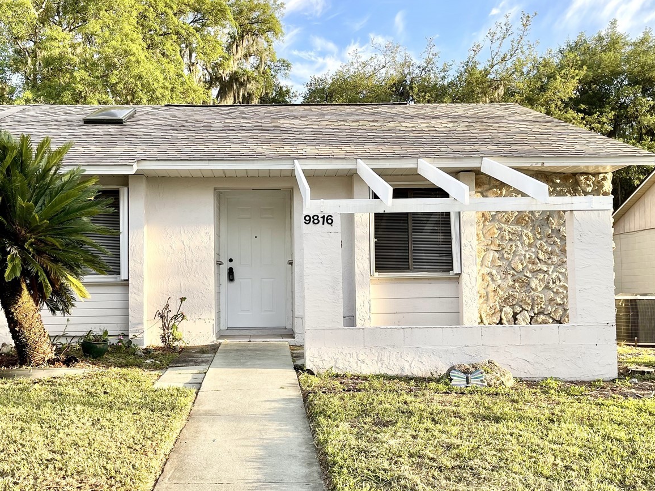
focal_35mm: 36
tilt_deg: +1.8
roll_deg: +0.6
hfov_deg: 51.2
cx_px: 286
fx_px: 681
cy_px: 253
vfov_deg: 39.7
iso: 32
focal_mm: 5.1
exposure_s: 1/505
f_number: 1.6
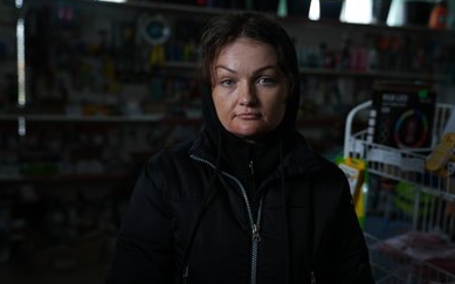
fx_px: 546
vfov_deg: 29.2
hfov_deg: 45.3
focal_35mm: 44
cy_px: 144
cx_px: 229
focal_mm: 42
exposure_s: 1/50
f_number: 2.8
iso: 250
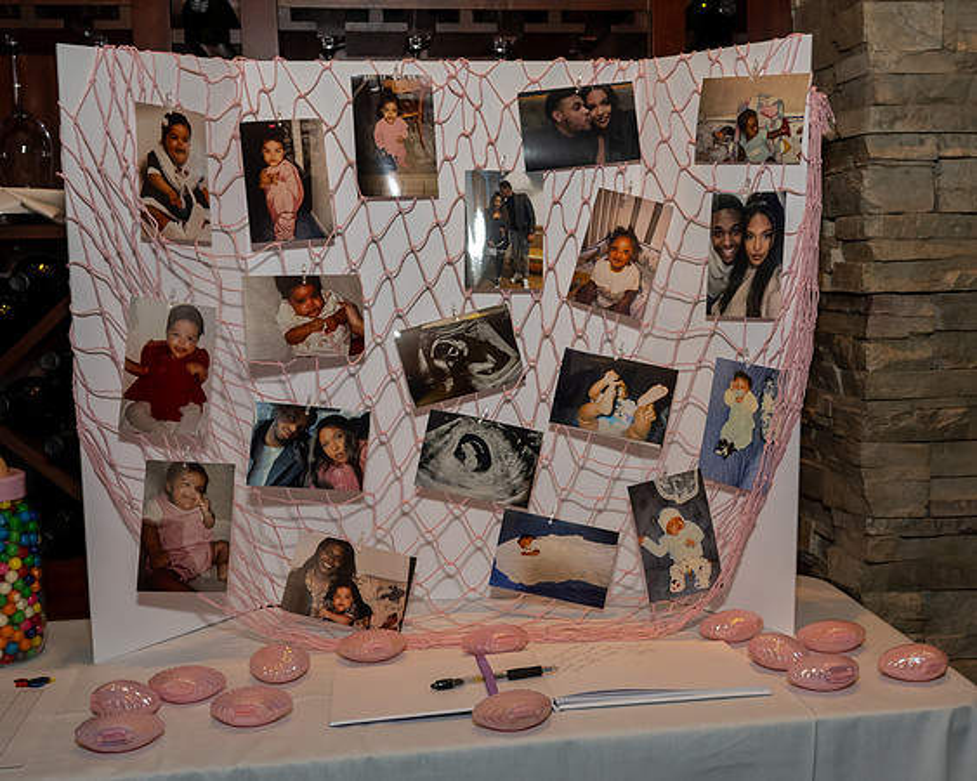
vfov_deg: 37.0
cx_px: 564
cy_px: 406
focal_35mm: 40
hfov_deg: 45.2
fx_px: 1168
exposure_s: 1/250
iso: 800
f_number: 5.6
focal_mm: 23
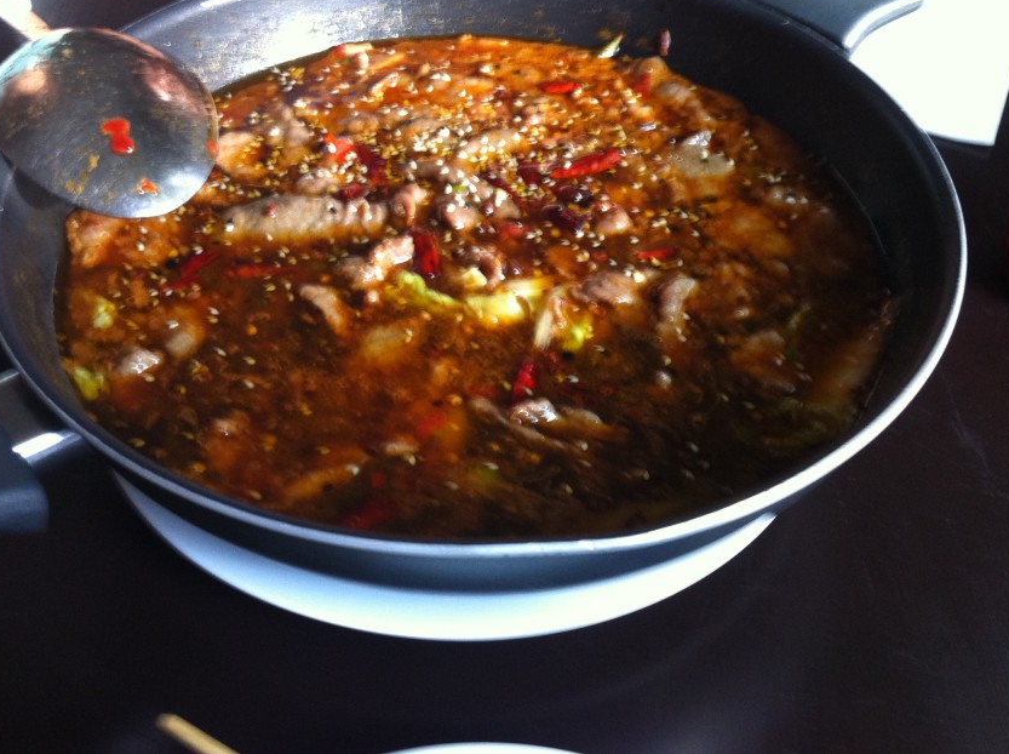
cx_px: 472
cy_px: 292
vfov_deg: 33.4
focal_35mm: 43
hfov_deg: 43.9
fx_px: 1251
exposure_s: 1/15
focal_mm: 3.85
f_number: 2.8
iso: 160
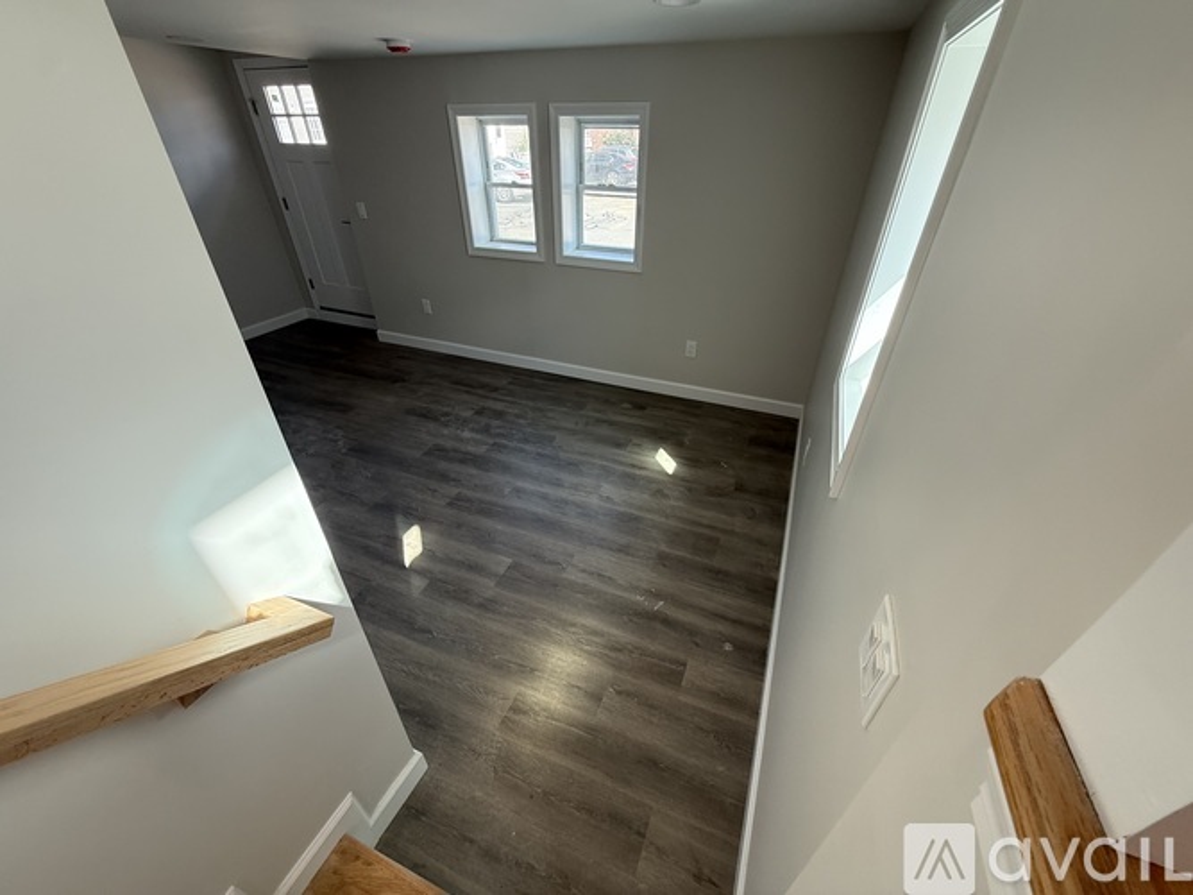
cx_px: 596
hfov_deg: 102.1
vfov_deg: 85.7
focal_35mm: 14
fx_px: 482
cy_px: 448
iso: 125
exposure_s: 1/99
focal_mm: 2.22
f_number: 2.2
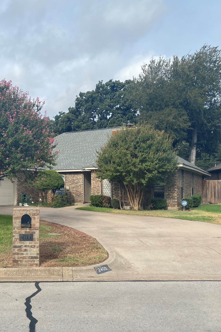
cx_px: 41
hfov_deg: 34.7
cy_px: 164
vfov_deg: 51.9
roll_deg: +0.1
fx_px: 341
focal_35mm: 37
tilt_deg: +3.8
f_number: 1.8
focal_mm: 4.25
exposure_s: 1/2513
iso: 32
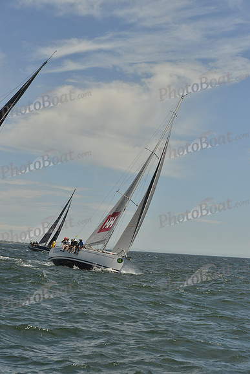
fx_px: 833
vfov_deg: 25.4
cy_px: 187
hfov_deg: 17.1
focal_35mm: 80
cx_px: 125
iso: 280
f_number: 9
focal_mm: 80
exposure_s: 1/1600
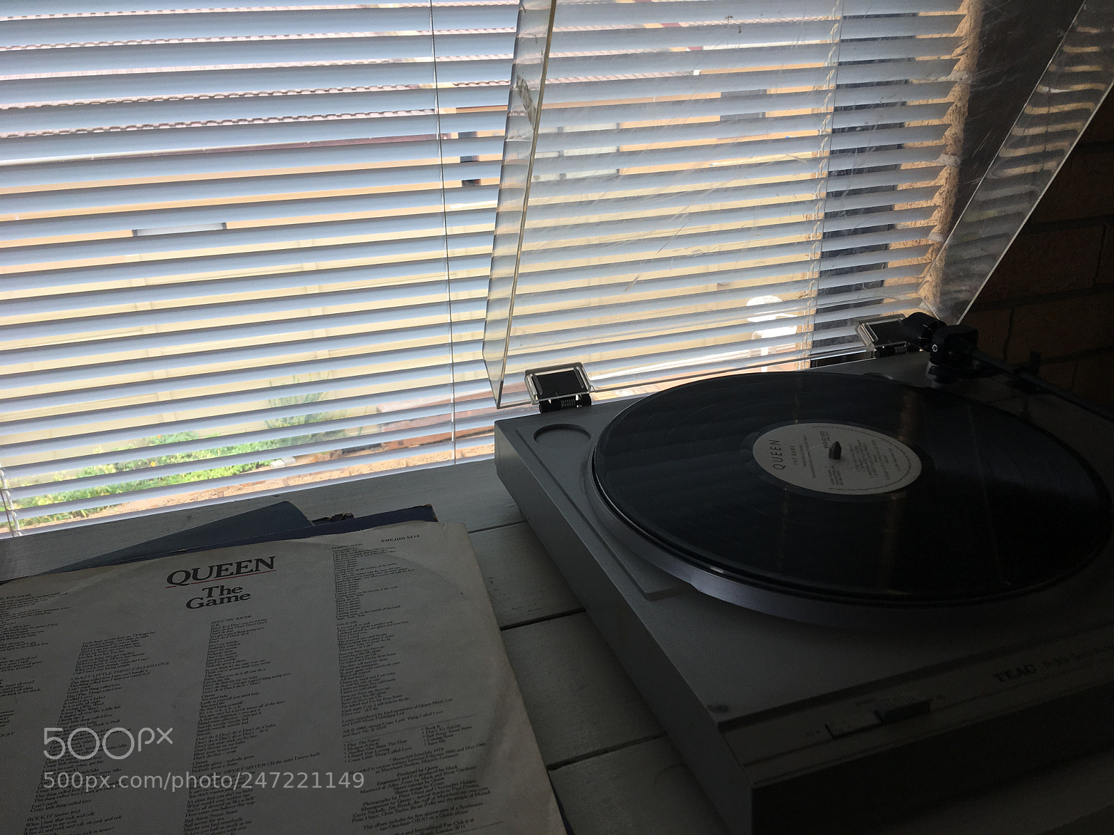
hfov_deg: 61.7
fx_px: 933
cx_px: 557
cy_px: 418
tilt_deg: -24.7
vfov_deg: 48.2
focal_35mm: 29
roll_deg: +2.7
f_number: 2.2
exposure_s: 1/214
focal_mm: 4.15
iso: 25
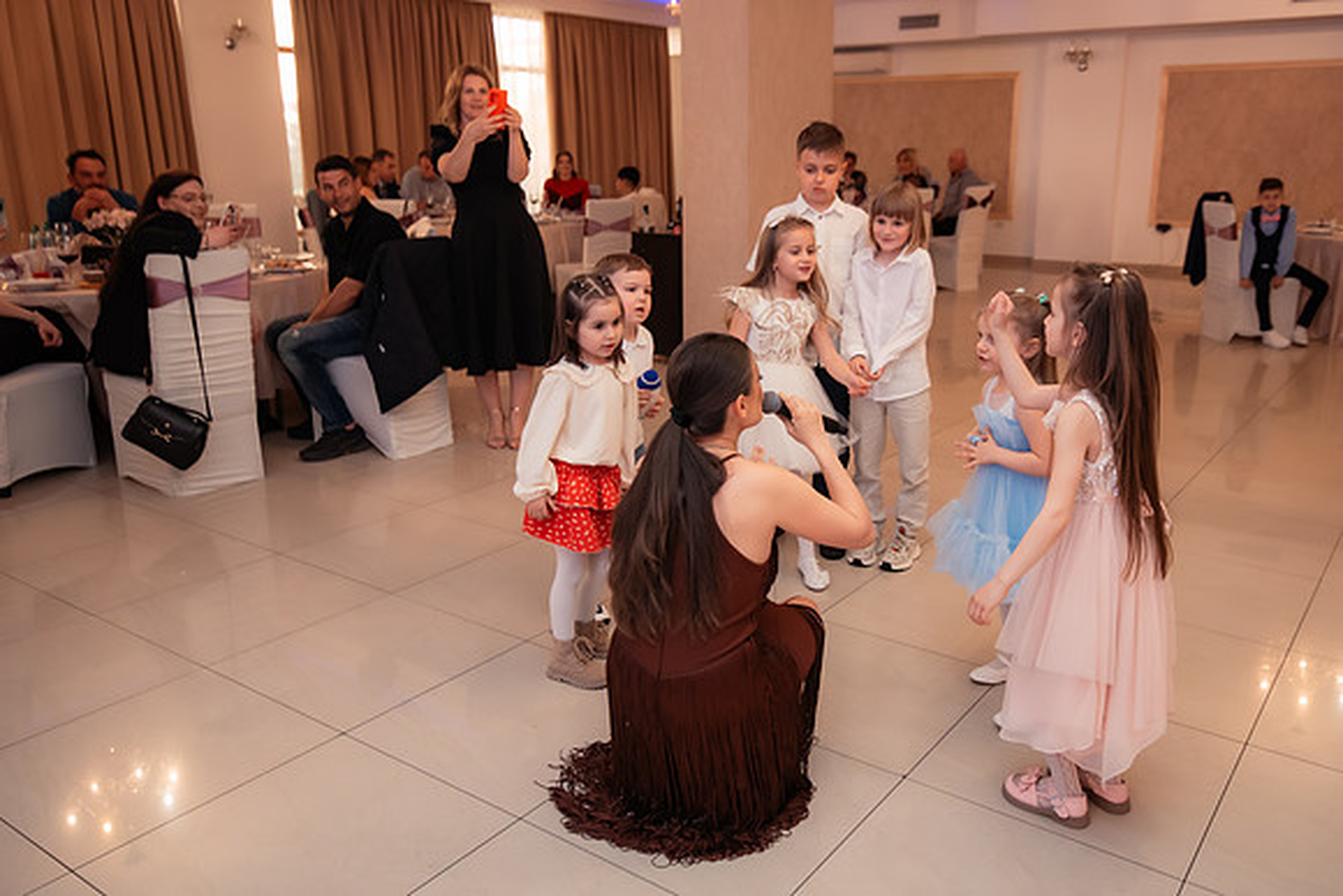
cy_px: 415
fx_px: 1096
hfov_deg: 62.8
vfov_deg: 44.4
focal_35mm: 29
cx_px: 758
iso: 1600
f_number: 2.8
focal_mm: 26
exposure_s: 1/200
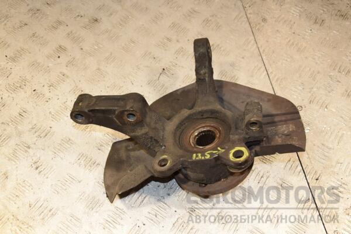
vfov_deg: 31.9
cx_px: 176
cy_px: 117
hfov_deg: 46.4
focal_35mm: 42
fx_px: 409
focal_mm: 28
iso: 800
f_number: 6.3
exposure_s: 1/200
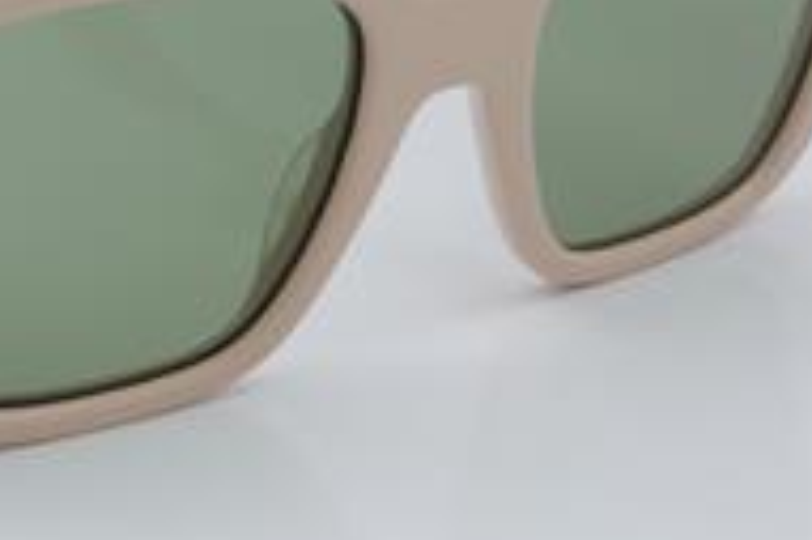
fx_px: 3538
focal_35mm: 157
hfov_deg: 13.0
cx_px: 94
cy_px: 81
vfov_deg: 8.7
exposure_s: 1/4
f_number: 32
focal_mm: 50
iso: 100
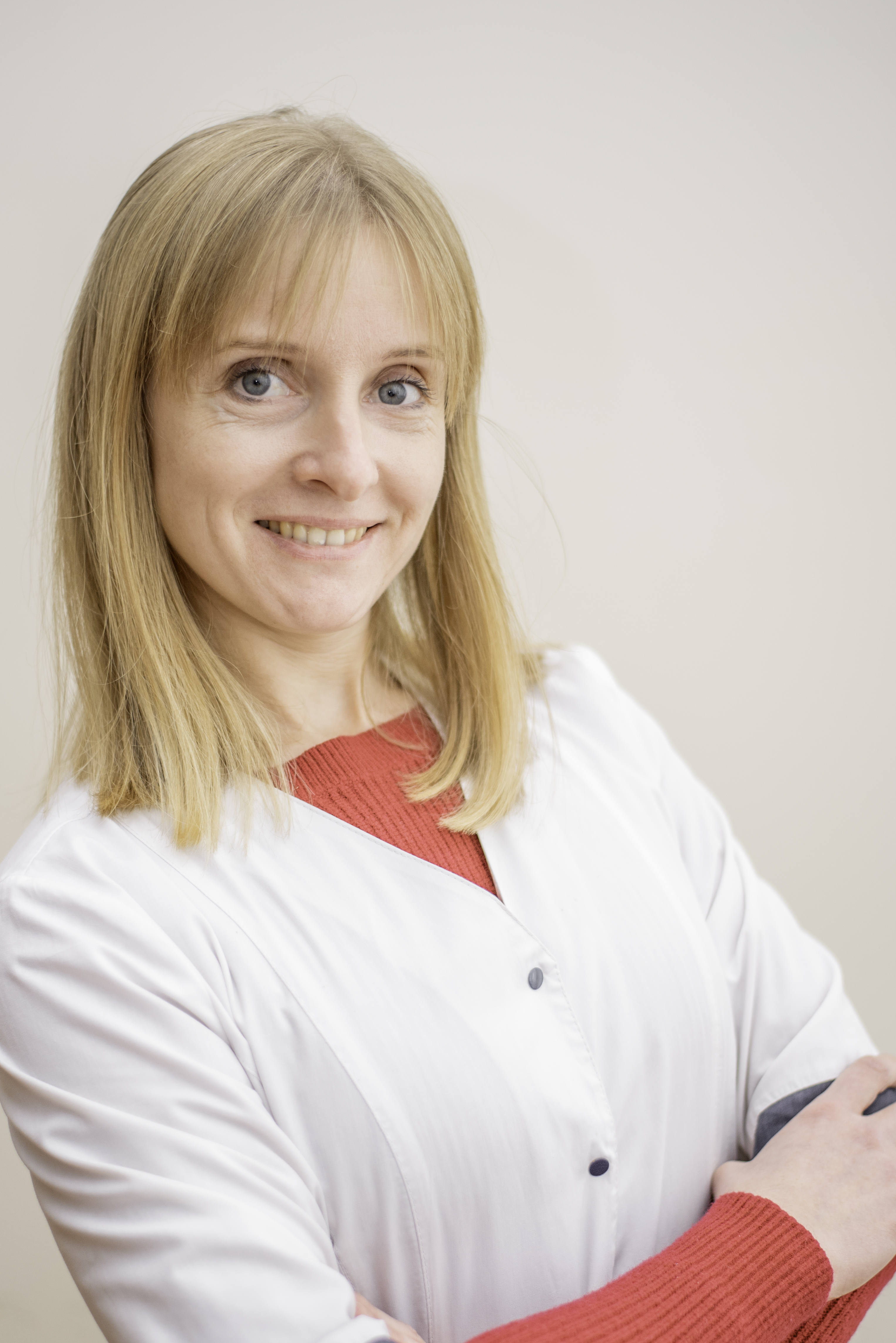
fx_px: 2462
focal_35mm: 66
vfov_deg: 30.5
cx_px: 374
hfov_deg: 20.6
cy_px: 735
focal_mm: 50
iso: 320
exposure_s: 1/250
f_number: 1.8
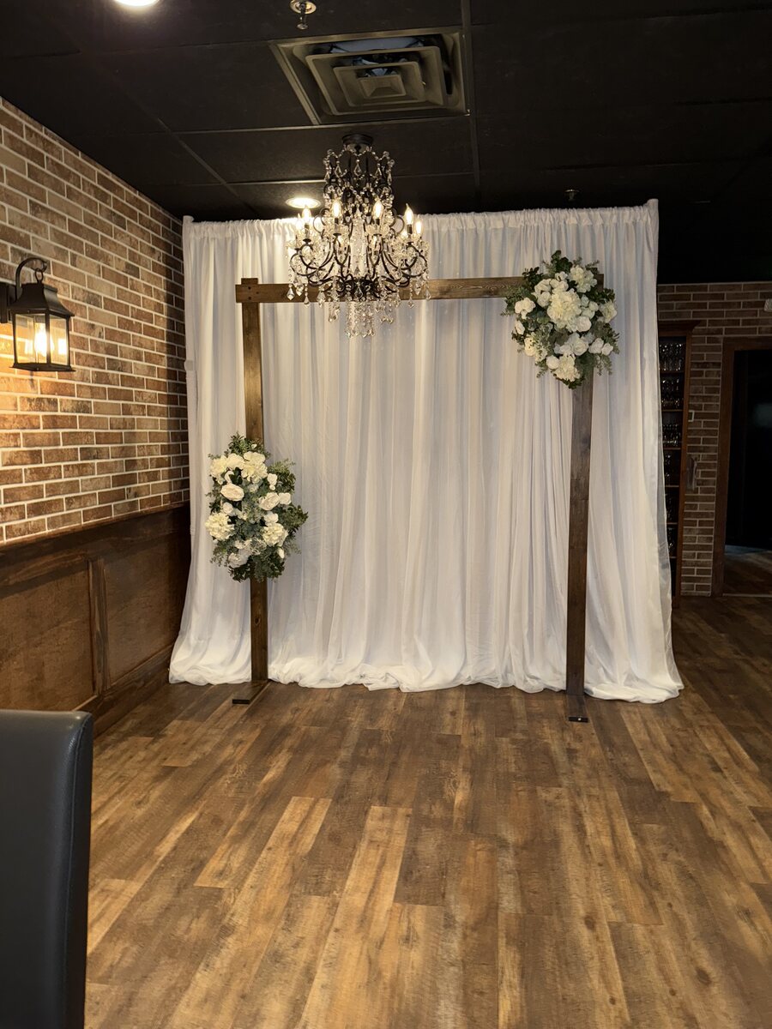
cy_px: 514
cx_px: 386
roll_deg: -1.1
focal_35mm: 24
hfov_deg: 56.8
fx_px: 714
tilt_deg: -6.5
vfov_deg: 71.6
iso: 125
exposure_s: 1/15
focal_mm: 6.76
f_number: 1.78
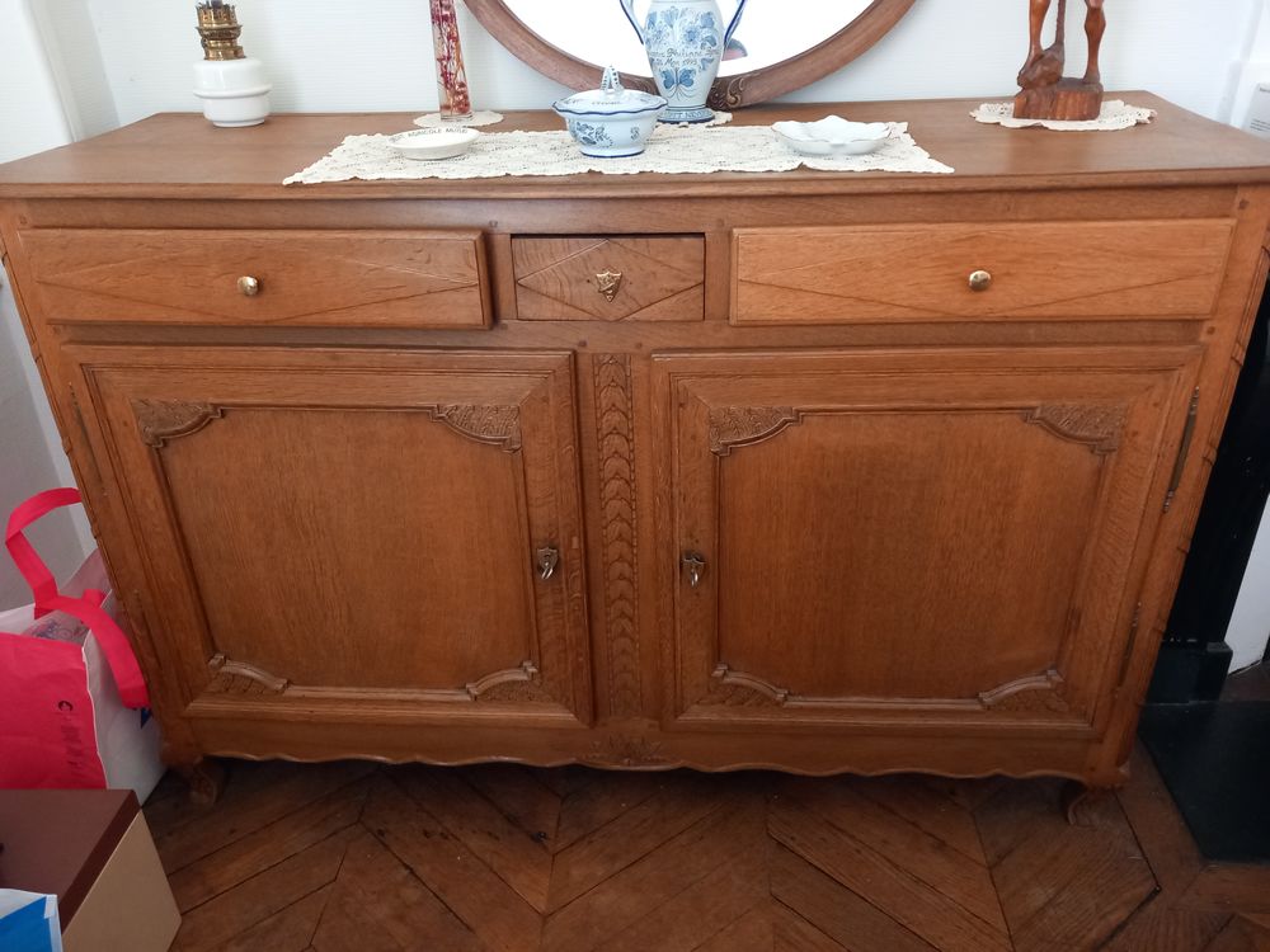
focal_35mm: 27
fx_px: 991
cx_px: 635
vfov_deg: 51.4
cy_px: 476
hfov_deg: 65.3
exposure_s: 1/25
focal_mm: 4
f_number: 1.8
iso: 320
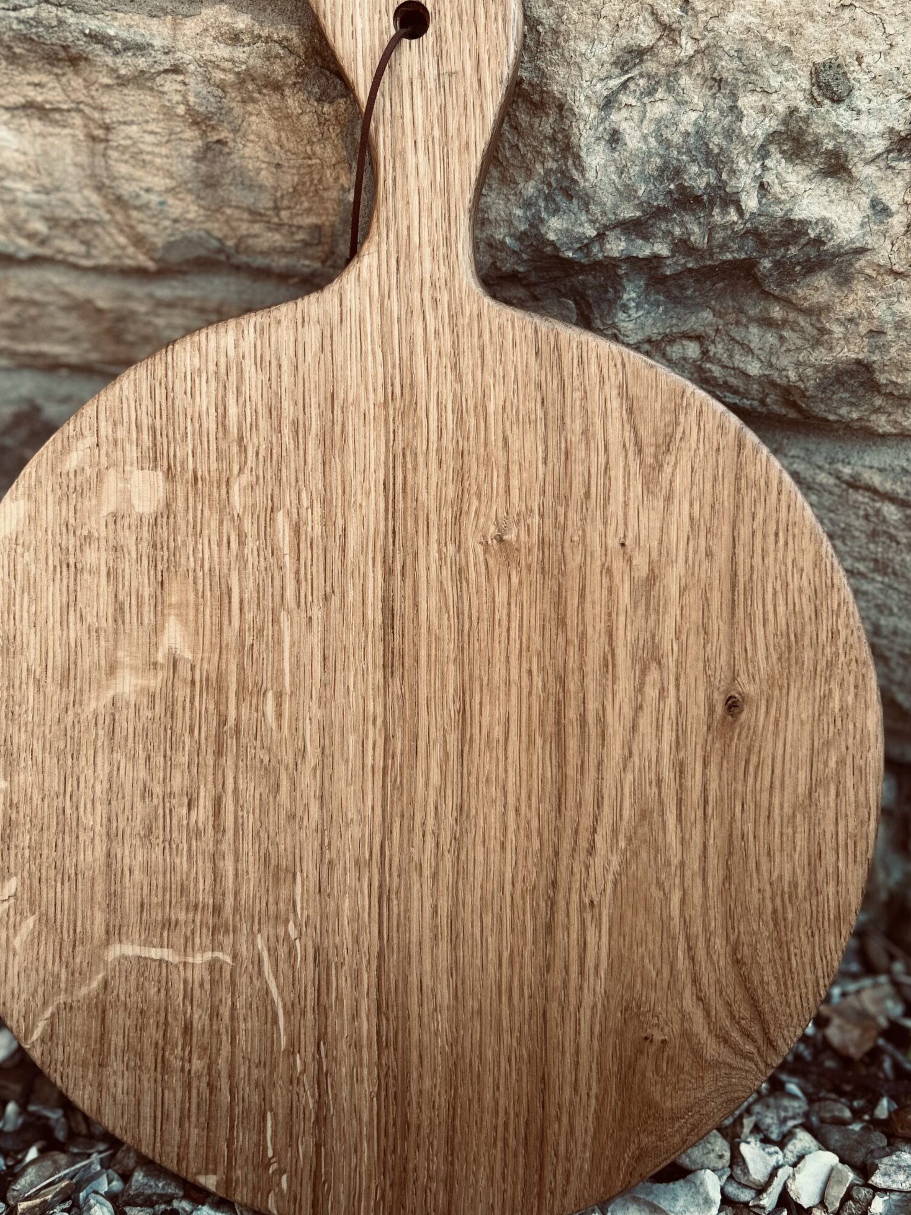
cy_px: 570
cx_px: 425
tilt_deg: -24.2
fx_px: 1193
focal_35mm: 34
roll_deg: +0.3
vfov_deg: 53.9
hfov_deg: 41.8
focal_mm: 5.7
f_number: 1.5
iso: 50
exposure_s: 1/367
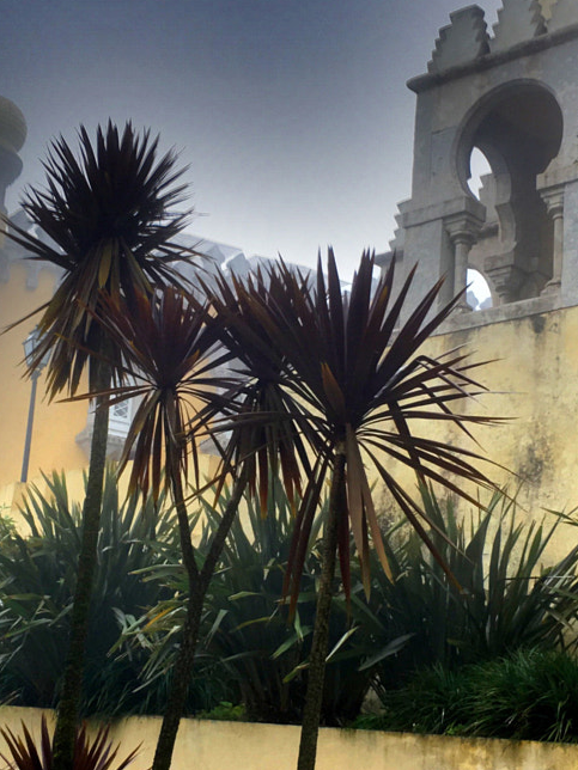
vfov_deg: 27.0
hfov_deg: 20.4
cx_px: 232
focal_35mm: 72
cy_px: 422
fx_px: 1603
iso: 25
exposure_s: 1/175
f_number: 2.2
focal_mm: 4.15
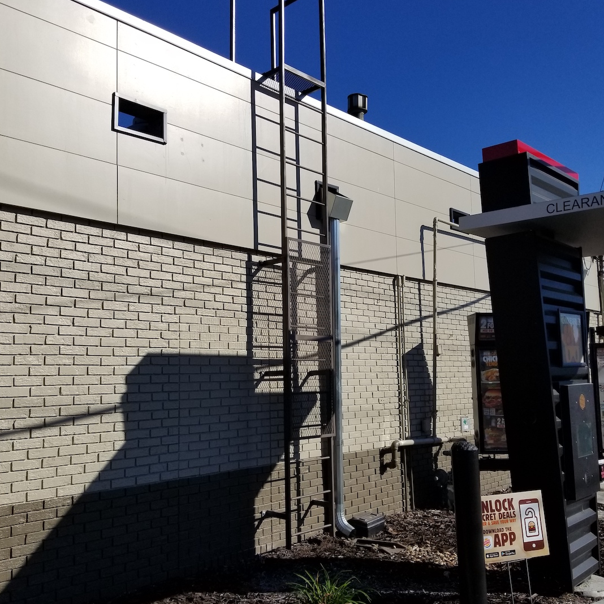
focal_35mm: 31
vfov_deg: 52.4
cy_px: 333
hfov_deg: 52.5
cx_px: 300
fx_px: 612
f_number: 1.7
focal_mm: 4.25
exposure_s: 1/5184
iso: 50
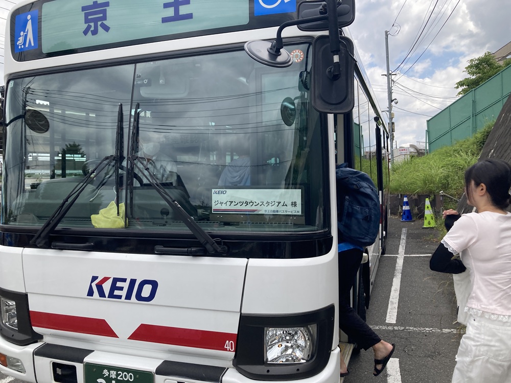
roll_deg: +3.3
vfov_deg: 49.7
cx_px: 256
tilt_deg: +0.5
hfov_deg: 63.4
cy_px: 192
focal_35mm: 28
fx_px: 413
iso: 20
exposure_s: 1/1116
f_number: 1.8
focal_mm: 3.99
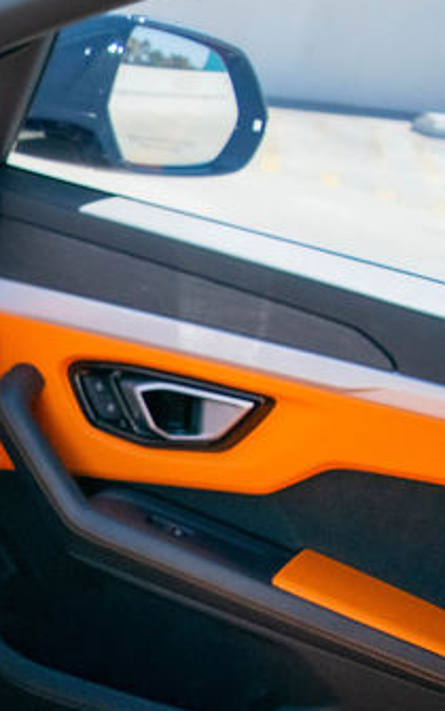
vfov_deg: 24.4
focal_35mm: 84
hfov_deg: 13.1
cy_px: 539
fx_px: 1630
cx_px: -494
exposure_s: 1/1000
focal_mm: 18
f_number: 4
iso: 400
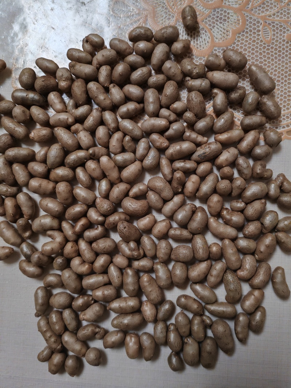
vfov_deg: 65.3
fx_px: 303
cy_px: 194
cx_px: 146
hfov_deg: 51.3
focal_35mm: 27
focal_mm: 5.52
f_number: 1.95
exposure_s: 1/50
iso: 400
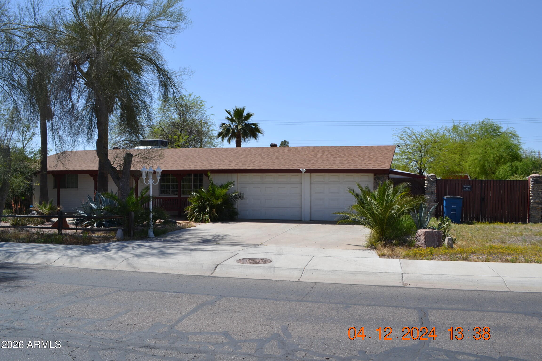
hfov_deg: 67.4
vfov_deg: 47.9
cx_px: 271
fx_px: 406
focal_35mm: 27
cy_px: 180
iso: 100
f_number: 8
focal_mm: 18
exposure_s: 1/250
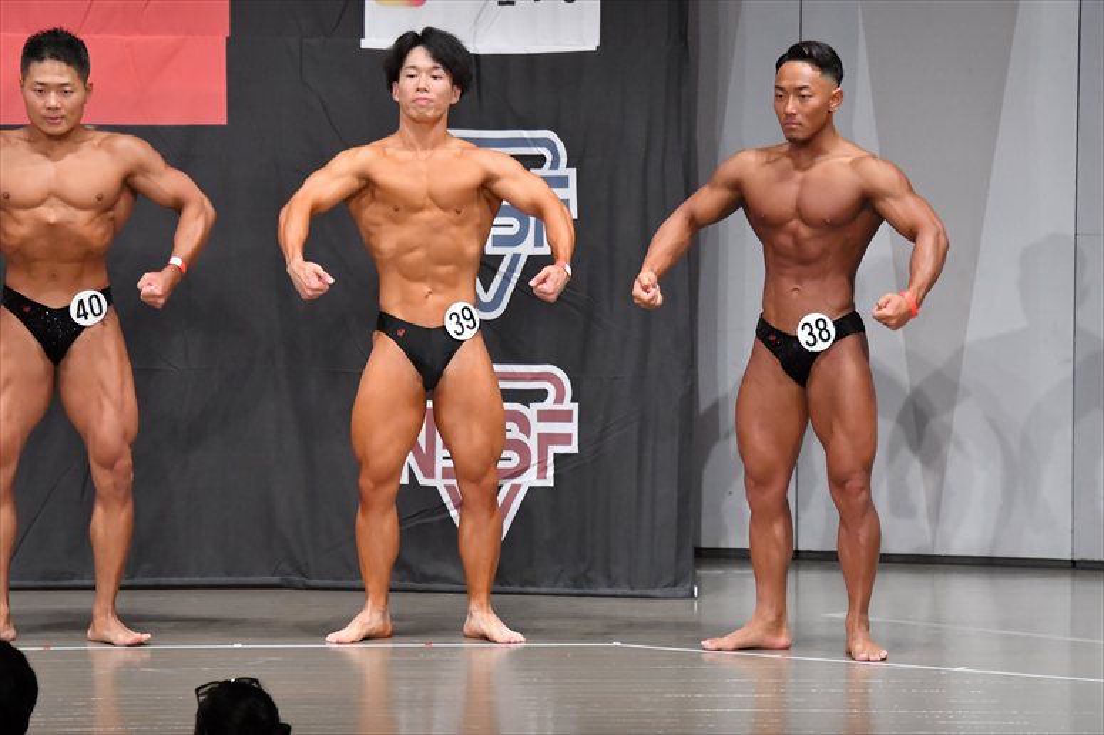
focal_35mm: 225
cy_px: 368
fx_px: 6897
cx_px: 552
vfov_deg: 6.1
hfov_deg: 9.2
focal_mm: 150
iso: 6400
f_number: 5.6
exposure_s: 1/400
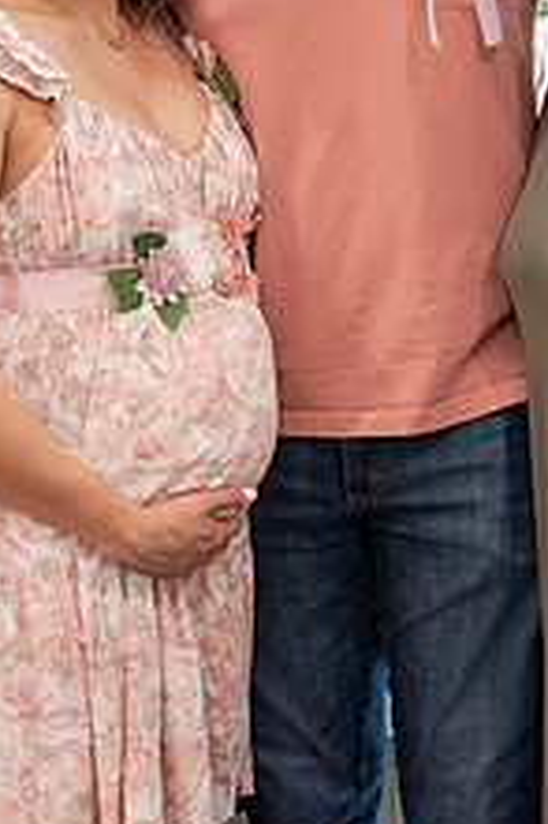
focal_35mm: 107
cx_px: 238
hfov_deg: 12.8
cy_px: 45
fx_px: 2447
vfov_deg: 18.7
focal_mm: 35
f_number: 2.8
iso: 1000
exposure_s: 1/125
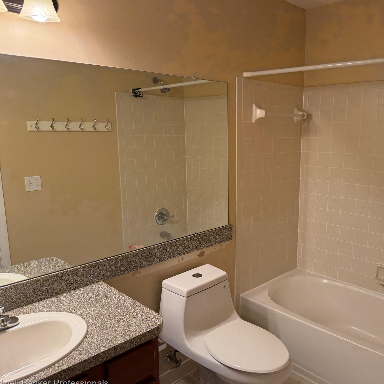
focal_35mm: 29
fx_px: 364
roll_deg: -0.4
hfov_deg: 54.8
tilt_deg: -10.9
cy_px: 193
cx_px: 245
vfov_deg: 55.6
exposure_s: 1/178
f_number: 1.78
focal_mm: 6.76
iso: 200
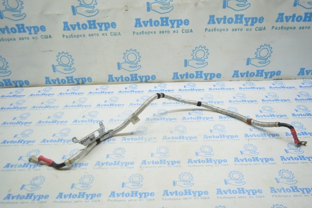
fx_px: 234
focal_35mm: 27
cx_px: 156
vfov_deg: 47.9
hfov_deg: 67.4
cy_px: 104
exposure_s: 1/40
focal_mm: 18
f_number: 3.5
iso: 400
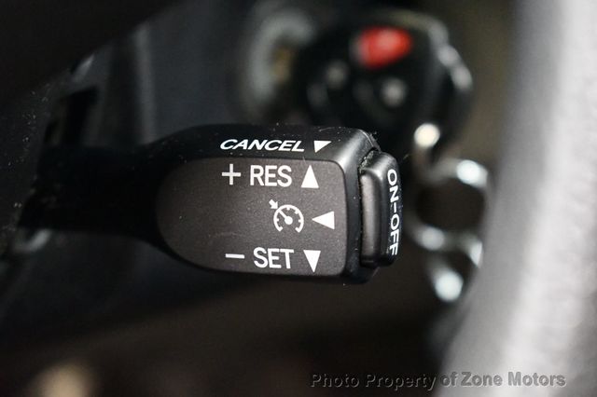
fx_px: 1359
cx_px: 298
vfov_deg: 16.6
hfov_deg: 24.8
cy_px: 198
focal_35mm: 82
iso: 12800
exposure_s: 1/50
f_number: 5.6
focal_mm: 55
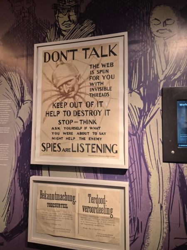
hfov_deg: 58.9
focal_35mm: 23
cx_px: 94
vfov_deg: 73.9
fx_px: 166
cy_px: 125
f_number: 1.8
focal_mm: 5.4
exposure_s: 1/62
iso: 125
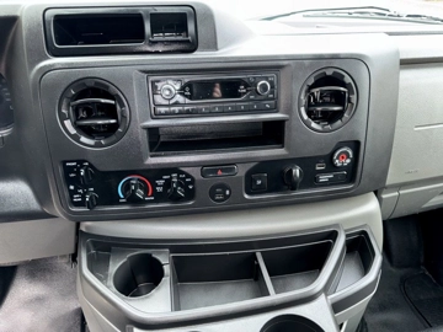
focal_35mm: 24
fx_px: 307
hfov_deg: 71.6
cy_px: 166
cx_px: 222
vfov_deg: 56.8
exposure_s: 1/23
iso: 80
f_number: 1.78
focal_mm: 6.76
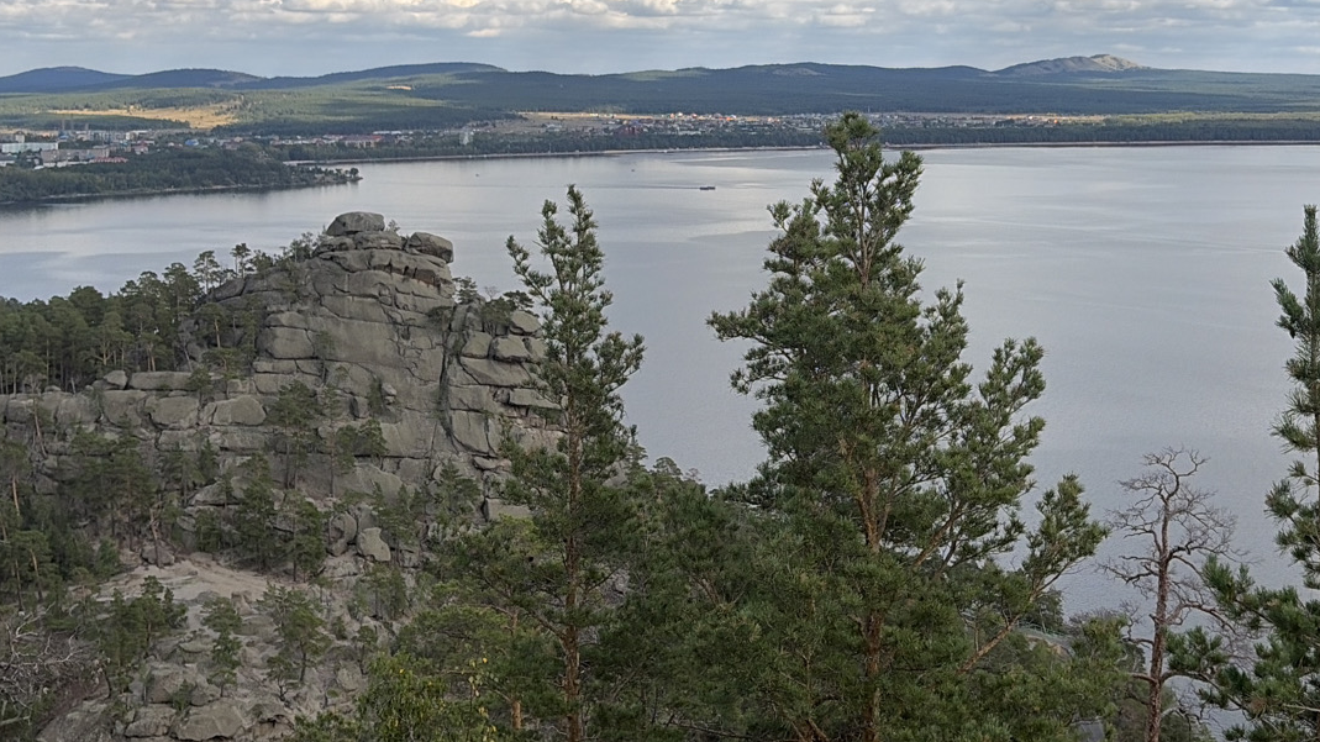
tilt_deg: +0.3
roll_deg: +0.9
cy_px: 81
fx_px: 1855
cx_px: 796
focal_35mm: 53
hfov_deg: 39.0
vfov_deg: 22.1
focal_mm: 5.96
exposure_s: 1/1848
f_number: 1.6
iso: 64
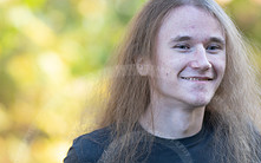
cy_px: 208
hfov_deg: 8.0
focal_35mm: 263
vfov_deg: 5.0
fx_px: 1870
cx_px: 168
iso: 200
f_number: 1.2
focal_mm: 85
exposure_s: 1/640
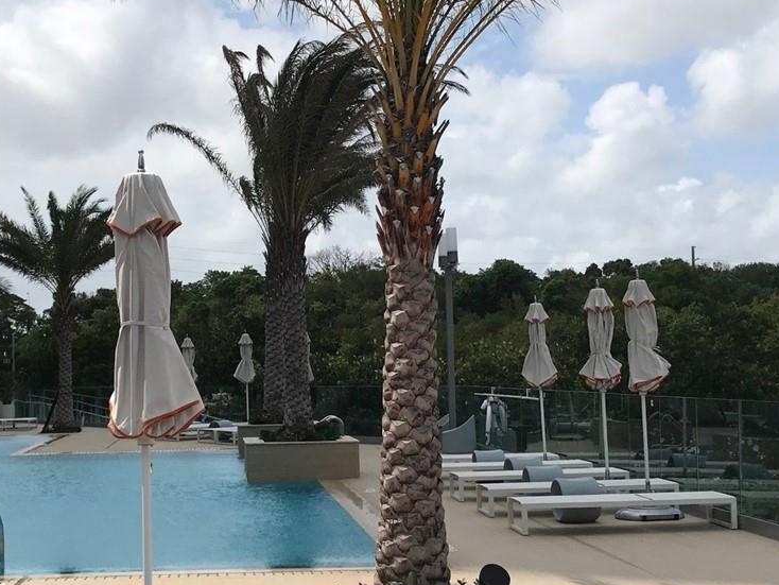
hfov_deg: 31.4
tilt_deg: +2.8
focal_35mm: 61
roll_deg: +0.7
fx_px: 1373
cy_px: 314
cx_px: 247
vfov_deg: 24.0
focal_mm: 3.99
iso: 20
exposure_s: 1/5319
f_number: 1.8
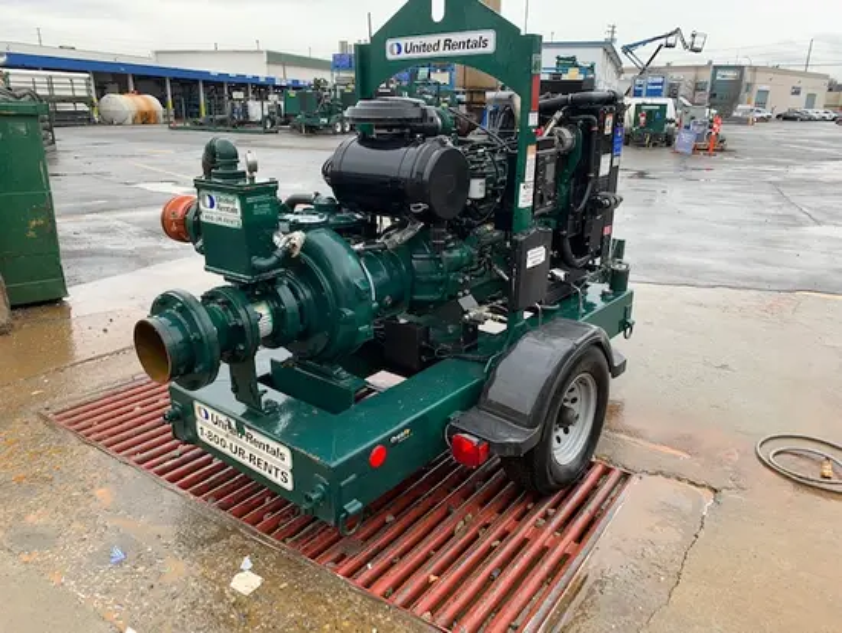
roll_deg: -0.4
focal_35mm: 26
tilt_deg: -17.1
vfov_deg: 53.1
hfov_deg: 67.3
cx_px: 421
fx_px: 633
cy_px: 316
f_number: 1.8
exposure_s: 1/132
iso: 25
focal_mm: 4.25
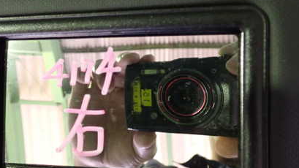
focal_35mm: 48
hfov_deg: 42.2
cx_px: 95
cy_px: 95
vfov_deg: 24.9
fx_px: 381
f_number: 2.3
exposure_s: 1/30
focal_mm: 5.4
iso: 800
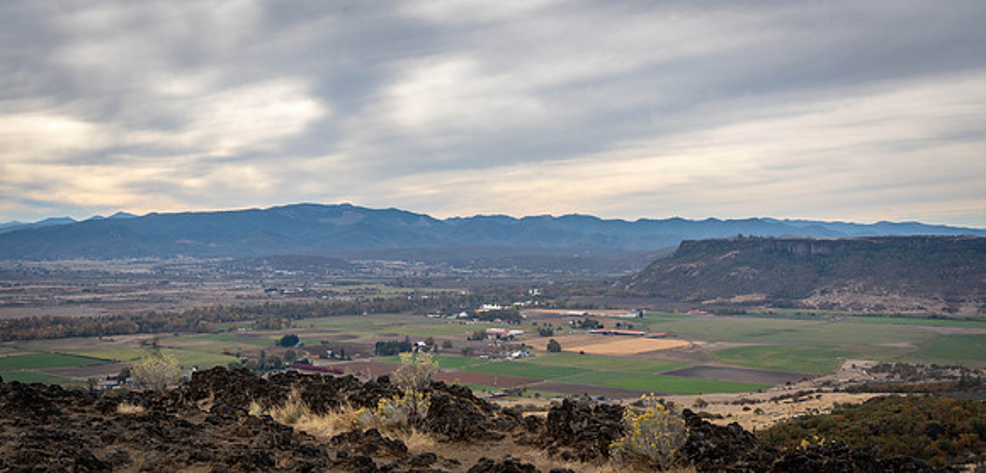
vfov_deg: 27.5
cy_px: 231
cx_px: 493
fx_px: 967
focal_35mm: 38
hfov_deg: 54.0
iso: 160
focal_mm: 35.3
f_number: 11
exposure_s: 1/400
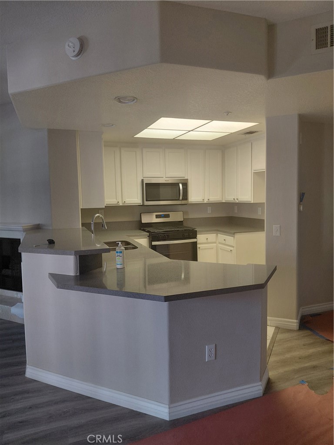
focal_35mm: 25
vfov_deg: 69.4
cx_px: 167
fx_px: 322
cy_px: 222
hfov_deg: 54.9
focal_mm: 4.69
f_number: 1.8
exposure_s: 1/120
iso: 200
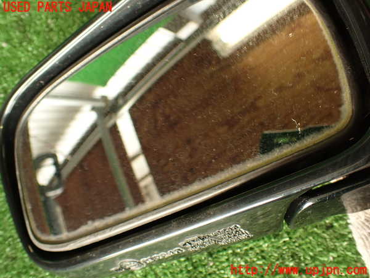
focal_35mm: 32
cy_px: 139
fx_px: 342
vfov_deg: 44.2
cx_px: 185
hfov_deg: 56.8
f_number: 2.4
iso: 160
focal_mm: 5.79
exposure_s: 1/60
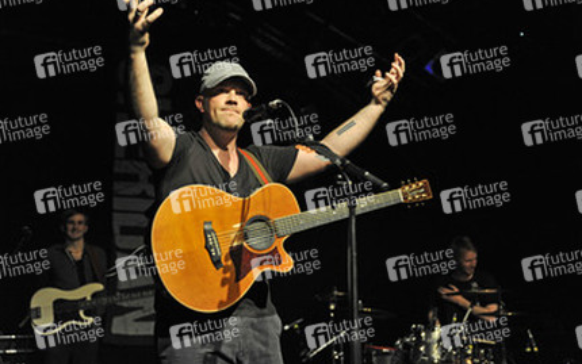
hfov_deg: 42.6
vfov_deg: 27.4
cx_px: 304
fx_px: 746
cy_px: 164
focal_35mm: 47
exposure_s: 1/125
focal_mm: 44
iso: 1600
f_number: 2.8
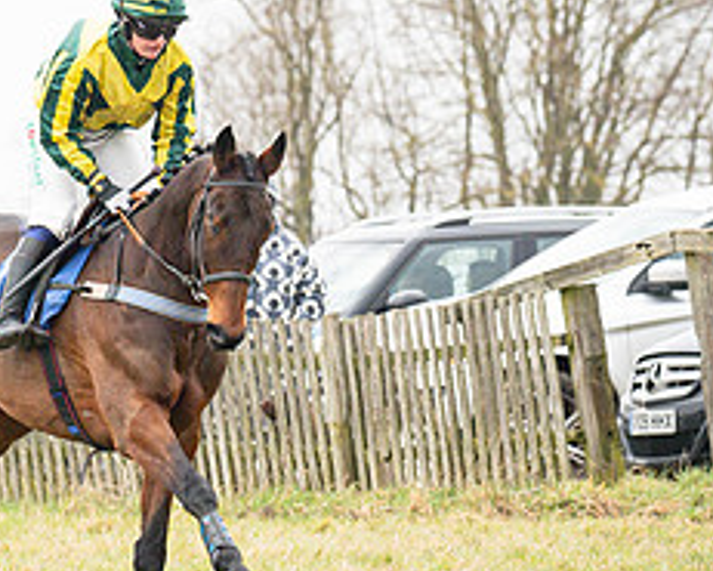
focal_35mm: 555
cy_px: 194
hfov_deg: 3.5
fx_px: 11717
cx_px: 94
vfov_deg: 2.8
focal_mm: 135
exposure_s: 1/1000
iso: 500
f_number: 4.5
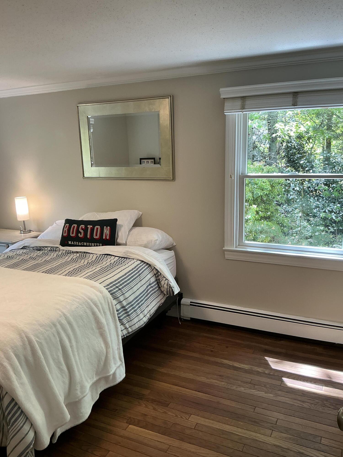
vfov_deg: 63.4
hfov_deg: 49.7
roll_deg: +1.1
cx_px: 172
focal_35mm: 28
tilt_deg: -11.7
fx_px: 370
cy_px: 228
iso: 50
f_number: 1.8
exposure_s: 1/60
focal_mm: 3
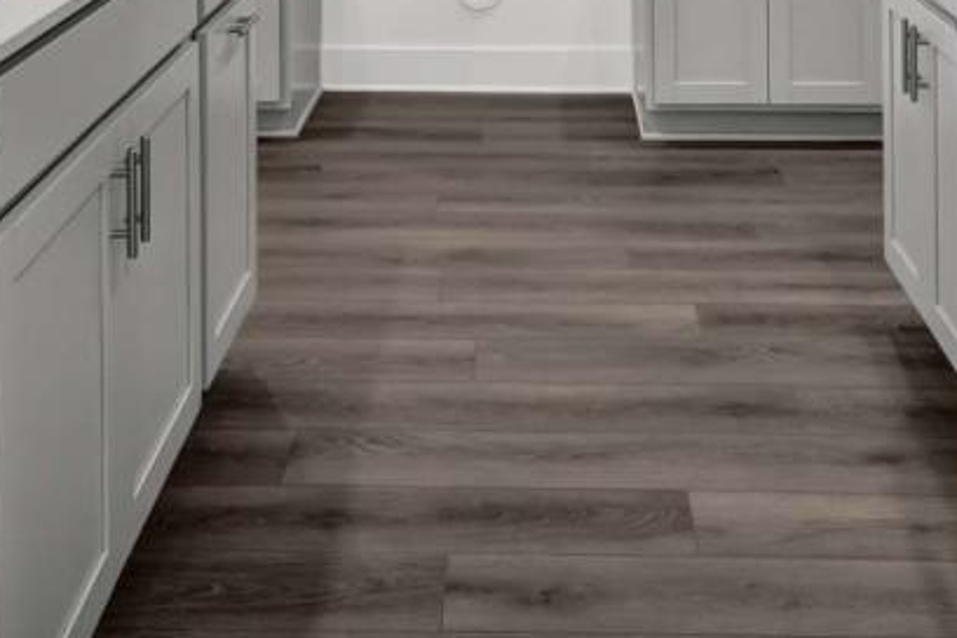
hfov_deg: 37.5
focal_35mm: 53
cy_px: -294
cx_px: 511
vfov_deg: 21.7
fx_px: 1409
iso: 400
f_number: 6.3
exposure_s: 1/15
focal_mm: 18
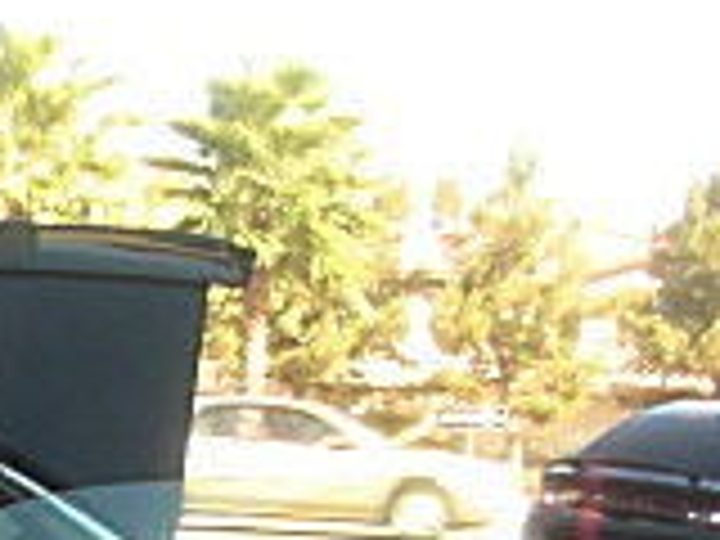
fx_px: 2995
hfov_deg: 12.4
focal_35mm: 144
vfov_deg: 9.8
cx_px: -608
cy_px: 954
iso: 50
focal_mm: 6.3
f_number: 2.8
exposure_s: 1/100
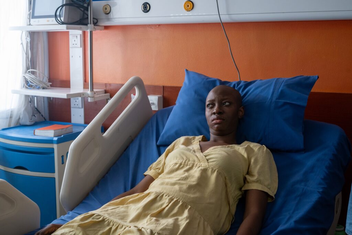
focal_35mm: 50
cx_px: 176
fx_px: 489
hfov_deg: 39.6
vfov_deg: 27.0
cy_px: 118
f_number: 5.6
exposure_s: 1/125
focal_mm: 50
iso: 1600
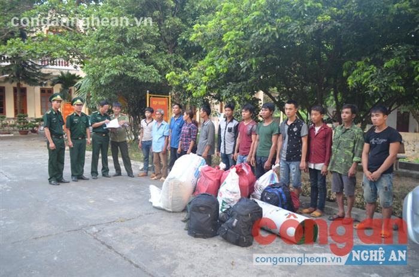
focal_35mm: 30
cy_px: 138
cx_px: 210
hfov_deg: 62.1
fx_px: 348
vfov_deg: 43.3
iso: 800
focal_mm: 20
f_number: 4
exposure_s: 1/60
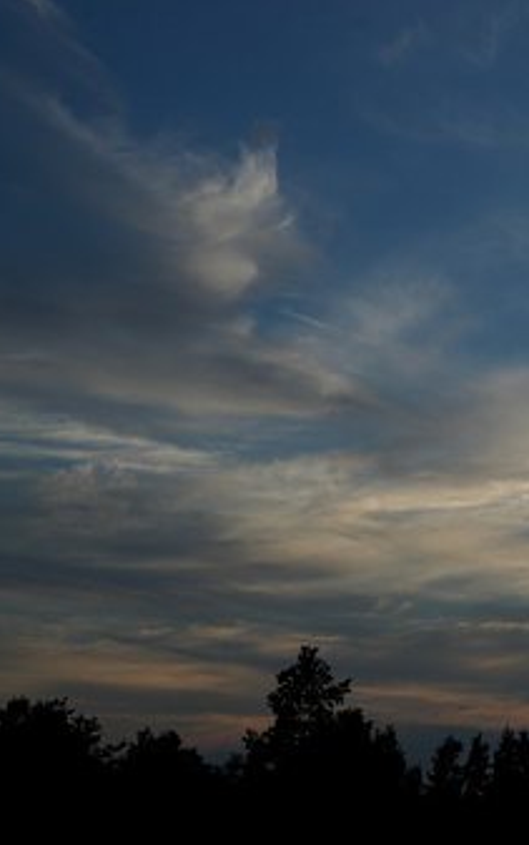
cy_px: 421
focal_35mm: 65
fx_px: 1497
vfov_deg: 31.5
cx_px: 499
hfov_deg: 19.6
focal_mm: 28
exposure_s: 1/400
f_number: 10
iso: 200
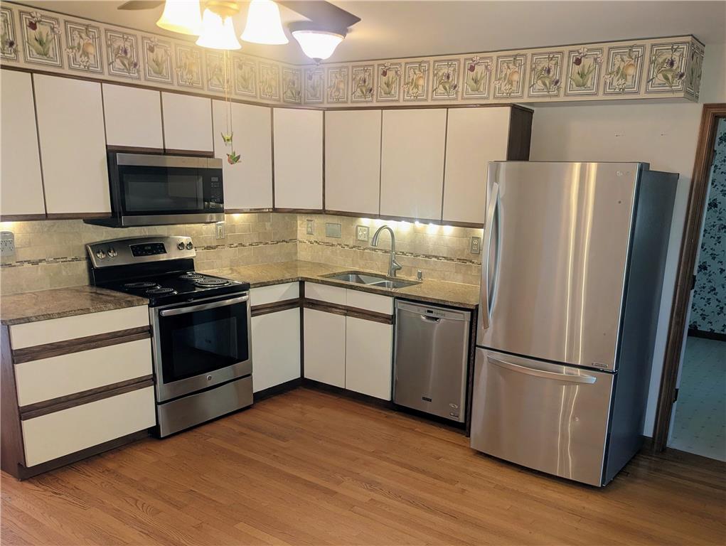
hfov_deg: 71.5
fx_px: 504
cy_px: 273
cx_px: 363
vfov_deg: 56.9
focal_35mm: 24
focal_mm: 6.81
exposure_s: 1/24
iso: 86
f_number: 1.85
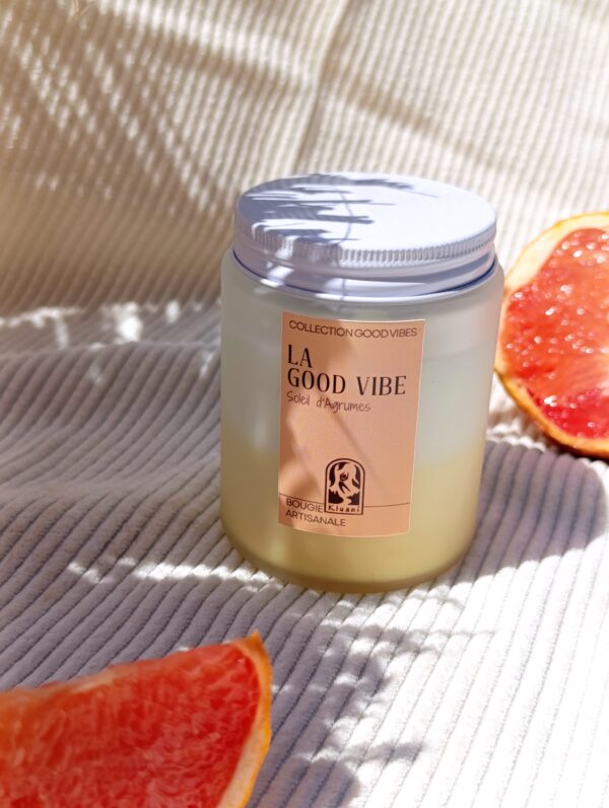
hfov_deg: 59.0
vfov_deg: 73.8
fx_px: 538
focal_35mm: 23
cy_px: 404
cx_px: 304
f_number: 1.6
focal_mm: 6.14
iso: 50
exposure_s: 1/1053
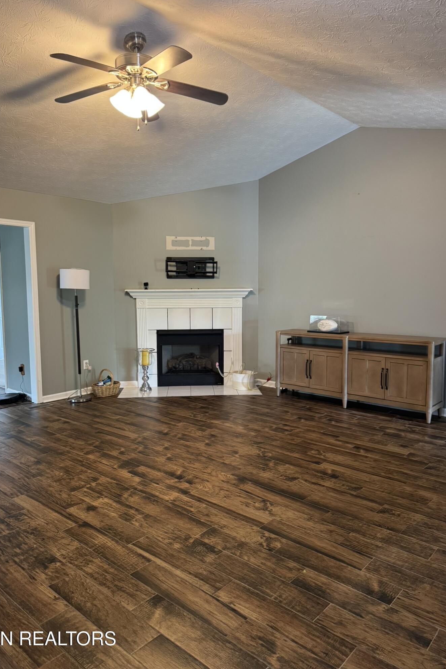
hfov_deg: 51.3
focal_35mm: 25
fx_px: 465
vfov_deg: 71.5
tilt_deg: -5.5
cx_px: 226
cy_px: 334
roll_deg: +0.7
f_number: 1.78
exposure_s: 1/60
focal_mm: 6.76
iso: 500
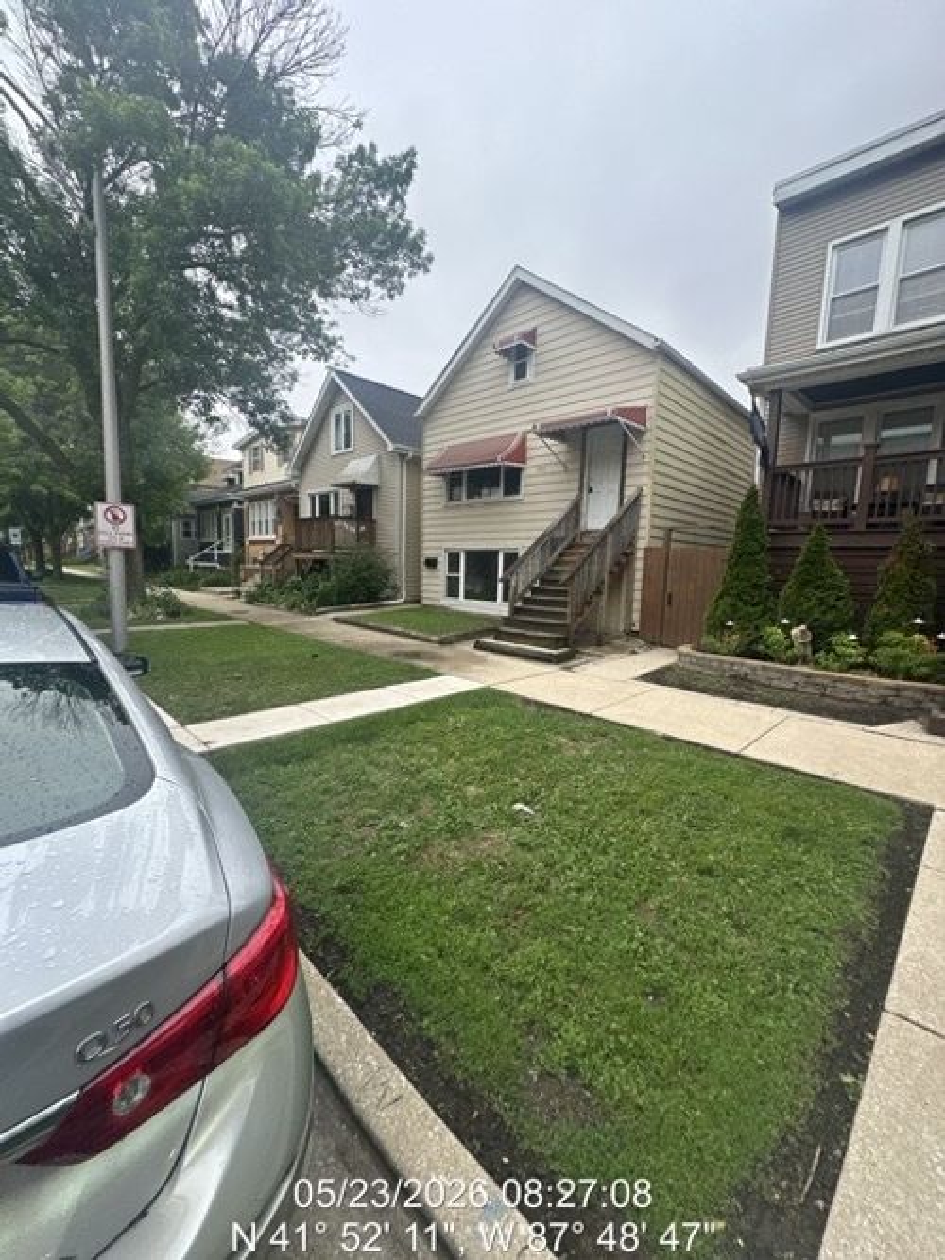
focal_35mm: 14
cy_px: 630
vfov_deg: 102.1
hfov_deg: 85.7
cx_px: 472
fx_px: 510
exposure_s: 1/274
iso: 40
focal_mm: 2.22
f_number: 2.2
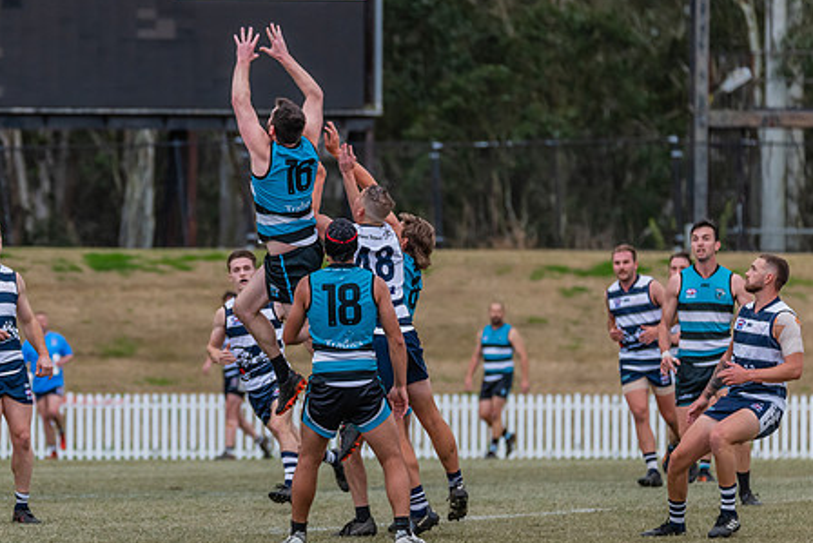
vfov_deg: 3.3
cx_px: 324
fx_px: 9533
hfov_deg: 4.9
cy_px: 309
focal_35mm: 422
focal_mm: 280
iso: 1250
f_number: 5.6
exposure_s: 1/1600
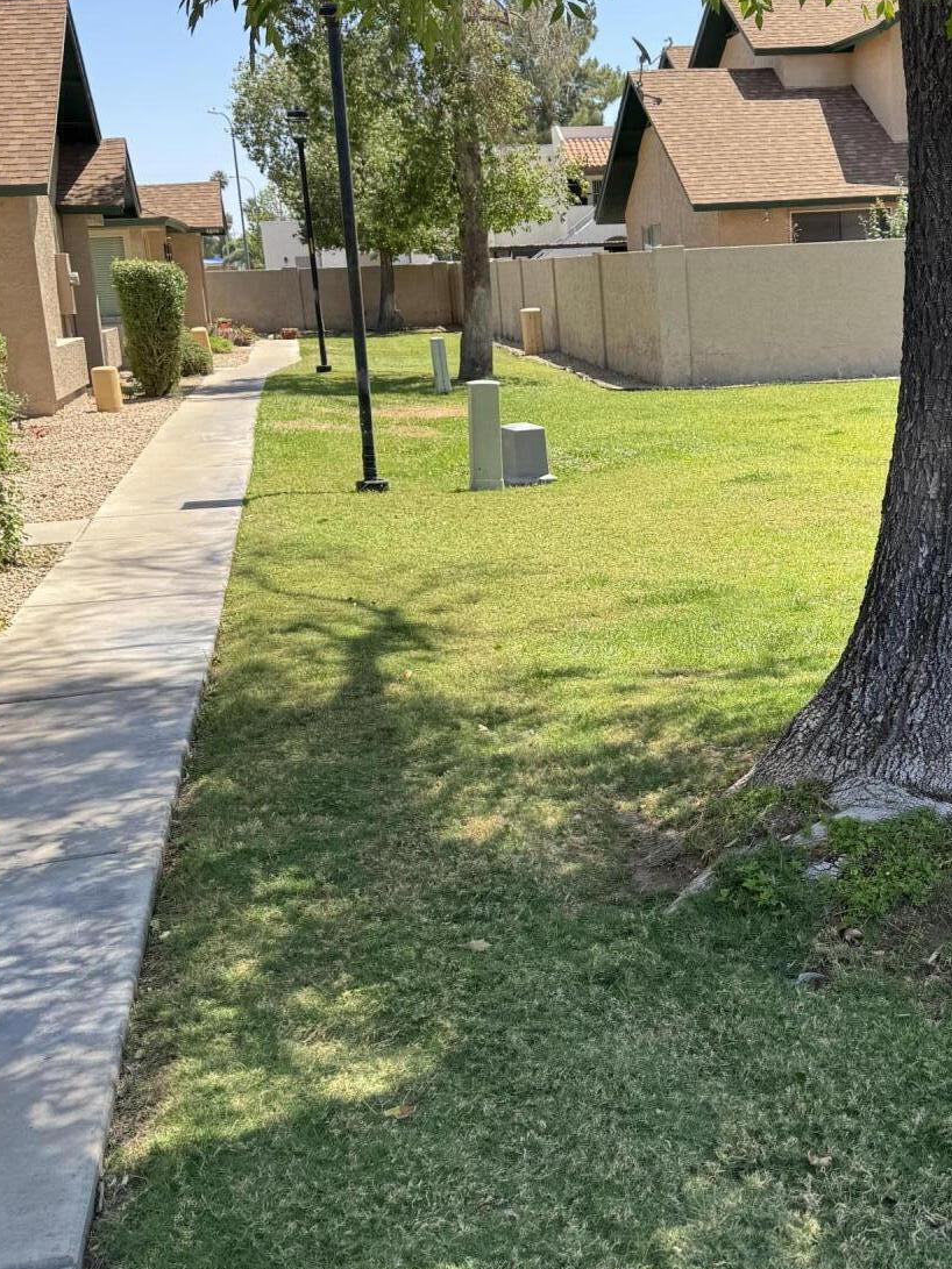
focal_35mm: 44
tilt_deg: -13.2
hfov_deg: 32.3
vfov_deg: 42.9
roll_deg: +3.9
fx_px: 1614
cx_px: 695
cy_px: 598
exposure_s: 1/1524
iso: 80
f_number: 1.78
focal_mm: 6.76
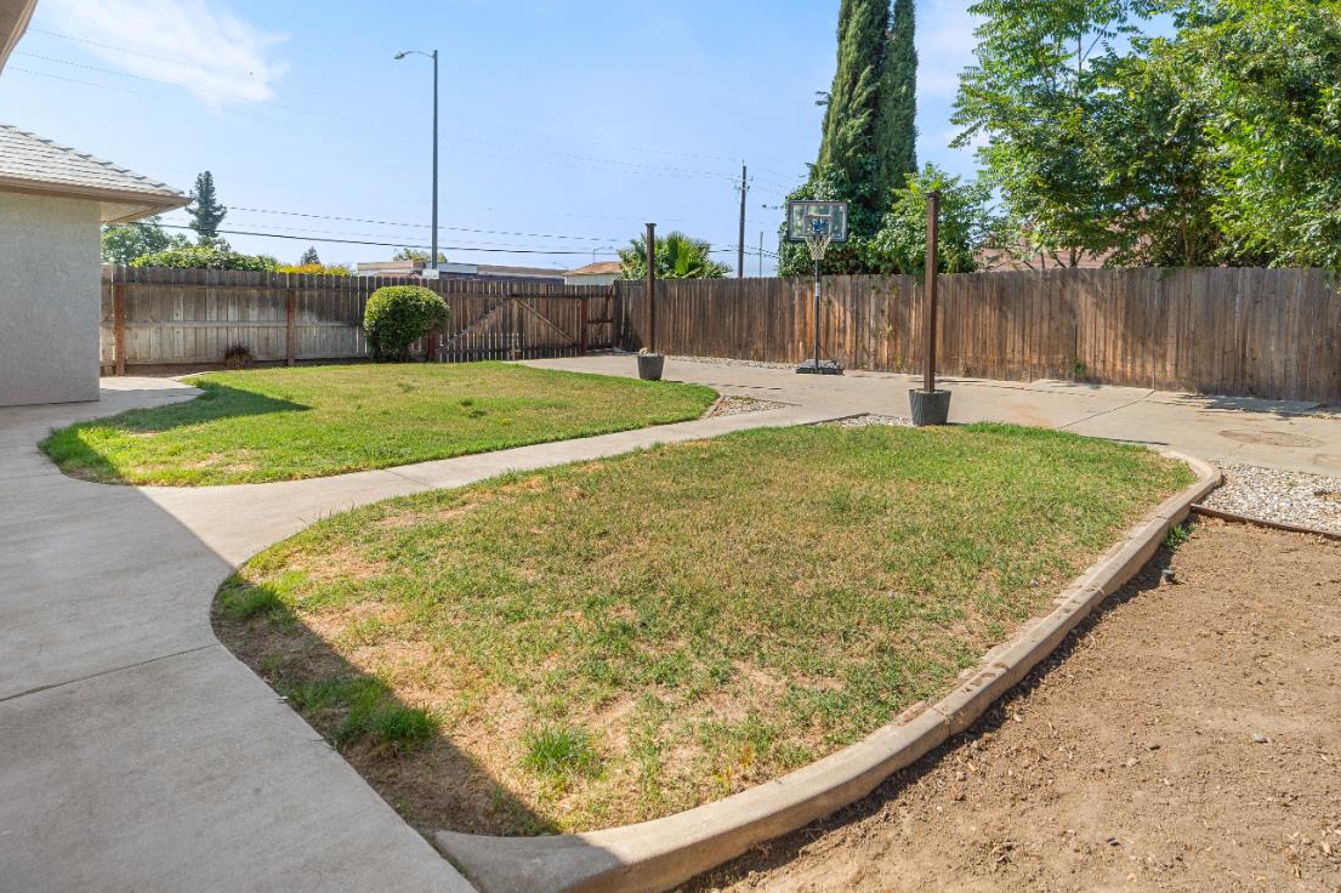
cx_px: 785
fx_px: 707
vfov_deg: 63.4
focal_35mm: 19
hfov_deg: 86.1
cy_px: 323
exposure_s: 1/100
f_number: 8
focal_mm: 14
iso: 400
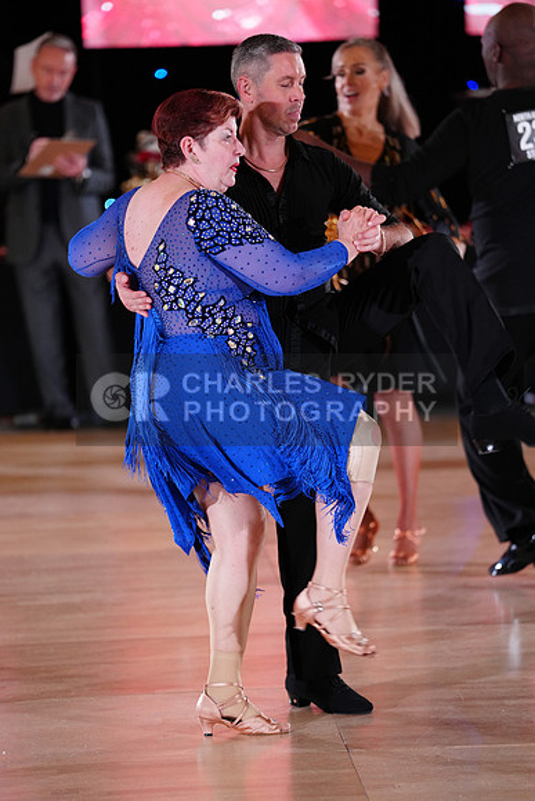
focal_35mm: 200
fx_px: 4455
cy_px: 400
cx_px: 268
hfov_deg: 6.9
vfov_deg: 10.3
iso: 2500
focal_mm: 200
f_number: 2.8
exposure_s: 1/400
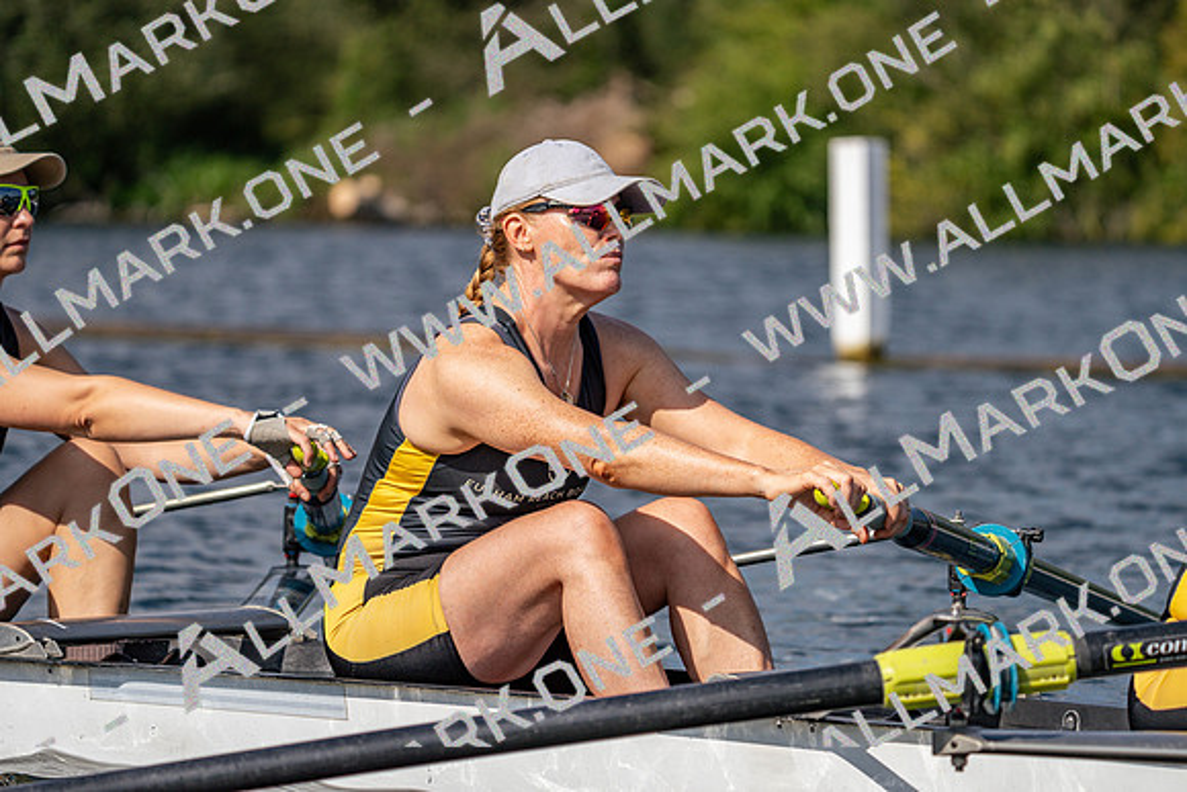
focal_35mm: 227
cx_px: 594
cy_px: 396
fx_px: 7486
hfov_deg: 9.1
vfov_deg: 6.1
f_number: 5.6
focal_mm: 227
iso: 125
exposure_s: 1/1600
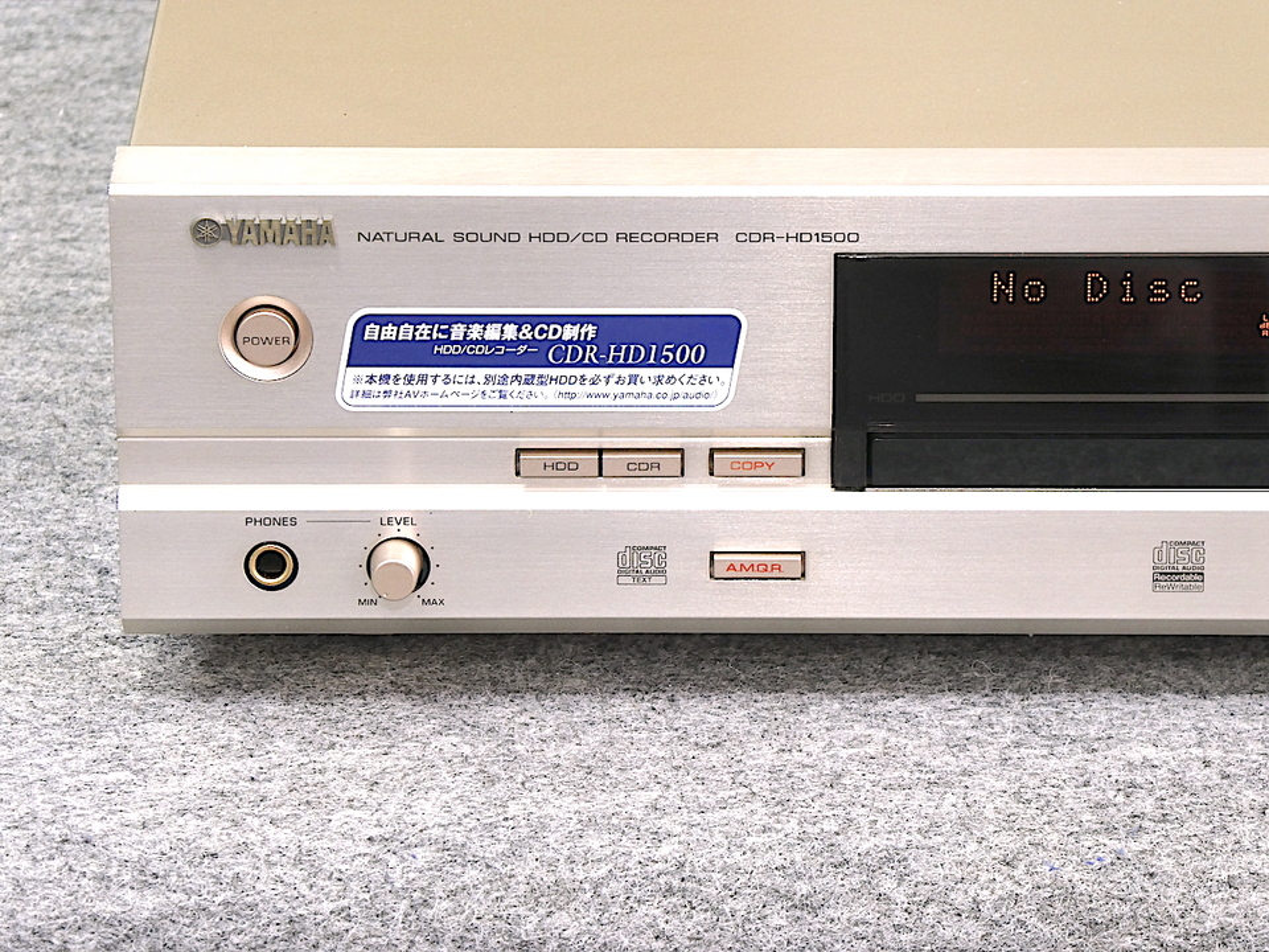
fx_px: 7332
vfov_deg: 7.4
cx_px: 634
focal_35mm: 200
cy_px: 476
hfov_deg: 9.9
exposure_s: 1/4
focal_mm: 35.8
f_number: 5.6
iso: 200
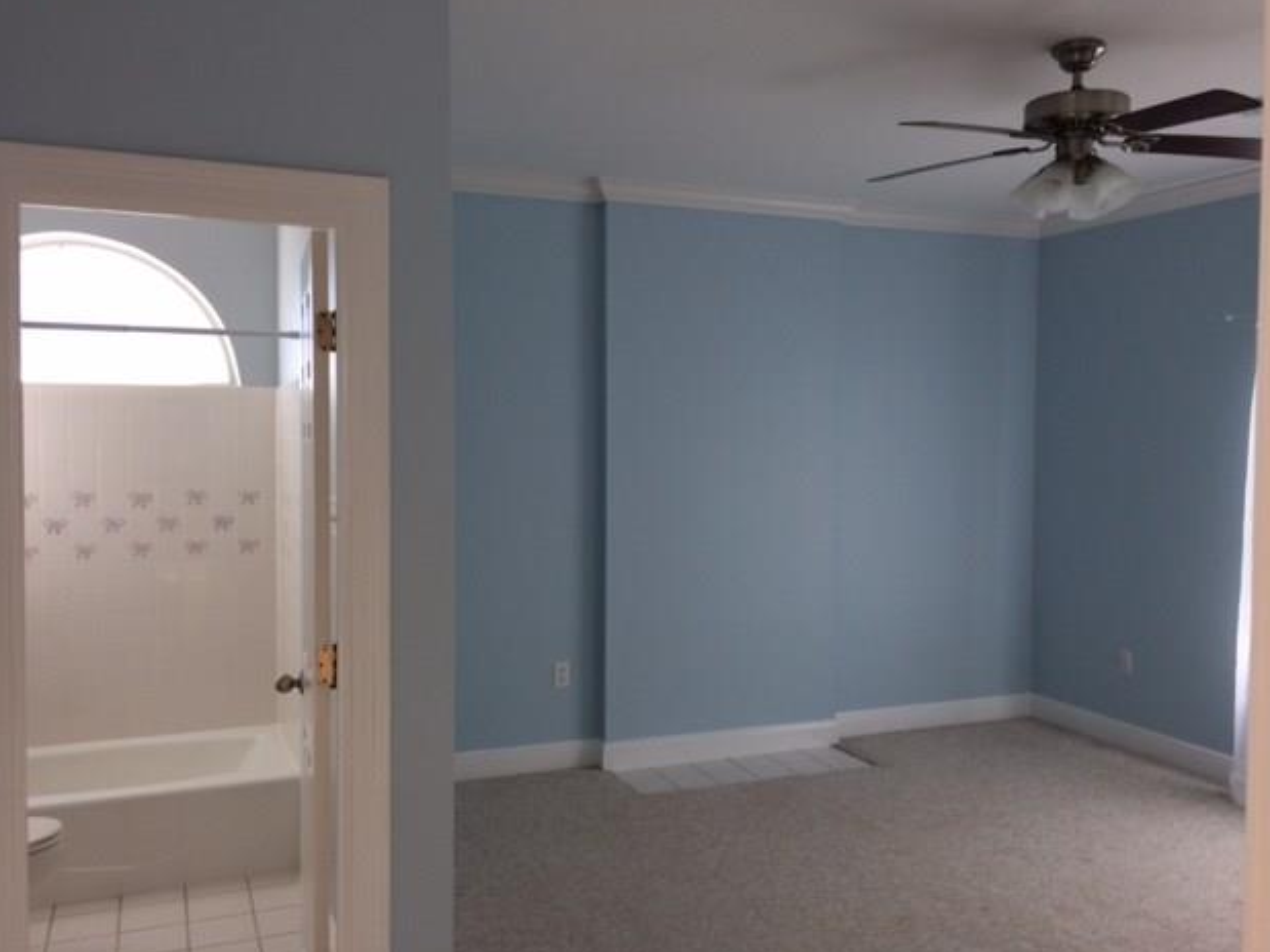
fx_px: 1100
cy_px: 472
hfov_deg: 60.0
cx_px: 616
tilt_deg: -3.9
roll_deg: -1.0
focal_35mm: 30
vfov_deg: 46.8
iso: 40
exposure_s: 1/40
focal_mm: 4.15
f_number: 2.2
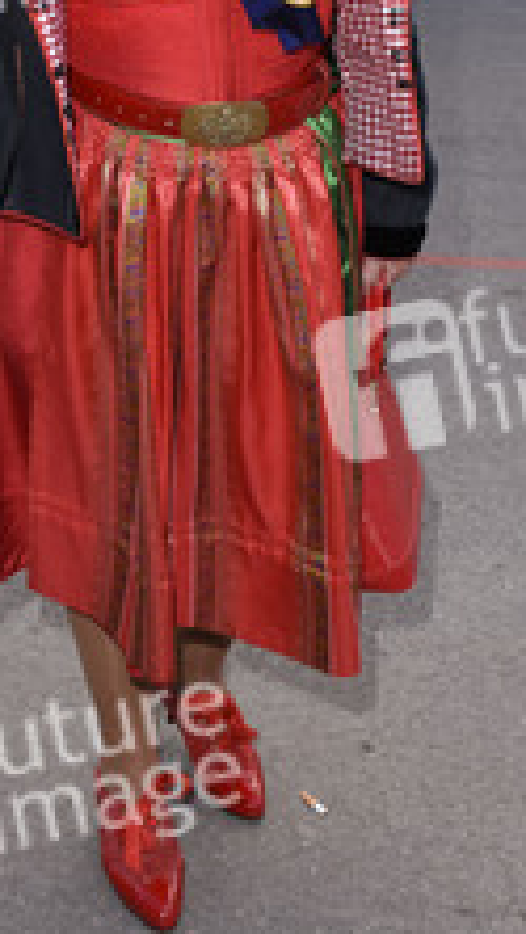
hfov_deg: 18.5
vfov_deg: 31.3
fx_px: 1609
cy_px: 151
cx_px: 147
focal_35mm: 65
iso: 320
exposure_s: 1/160
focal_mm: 23
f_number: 9
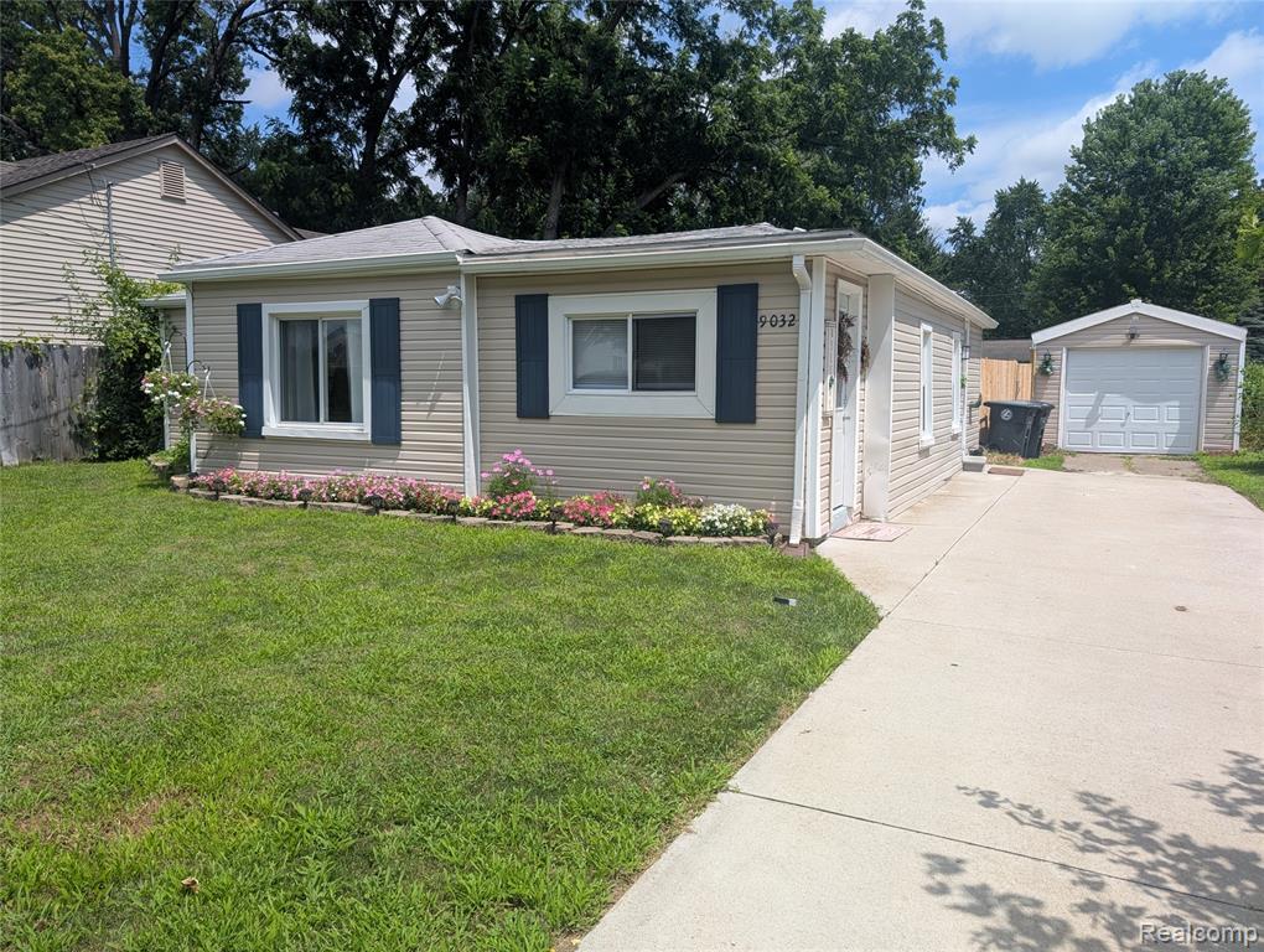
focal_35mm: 24
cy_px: 476
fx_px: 878
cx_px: 632
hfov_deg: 71.5
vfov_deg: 56.9
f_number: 1.68
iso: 22
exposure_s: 1/1143
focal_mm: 6.9
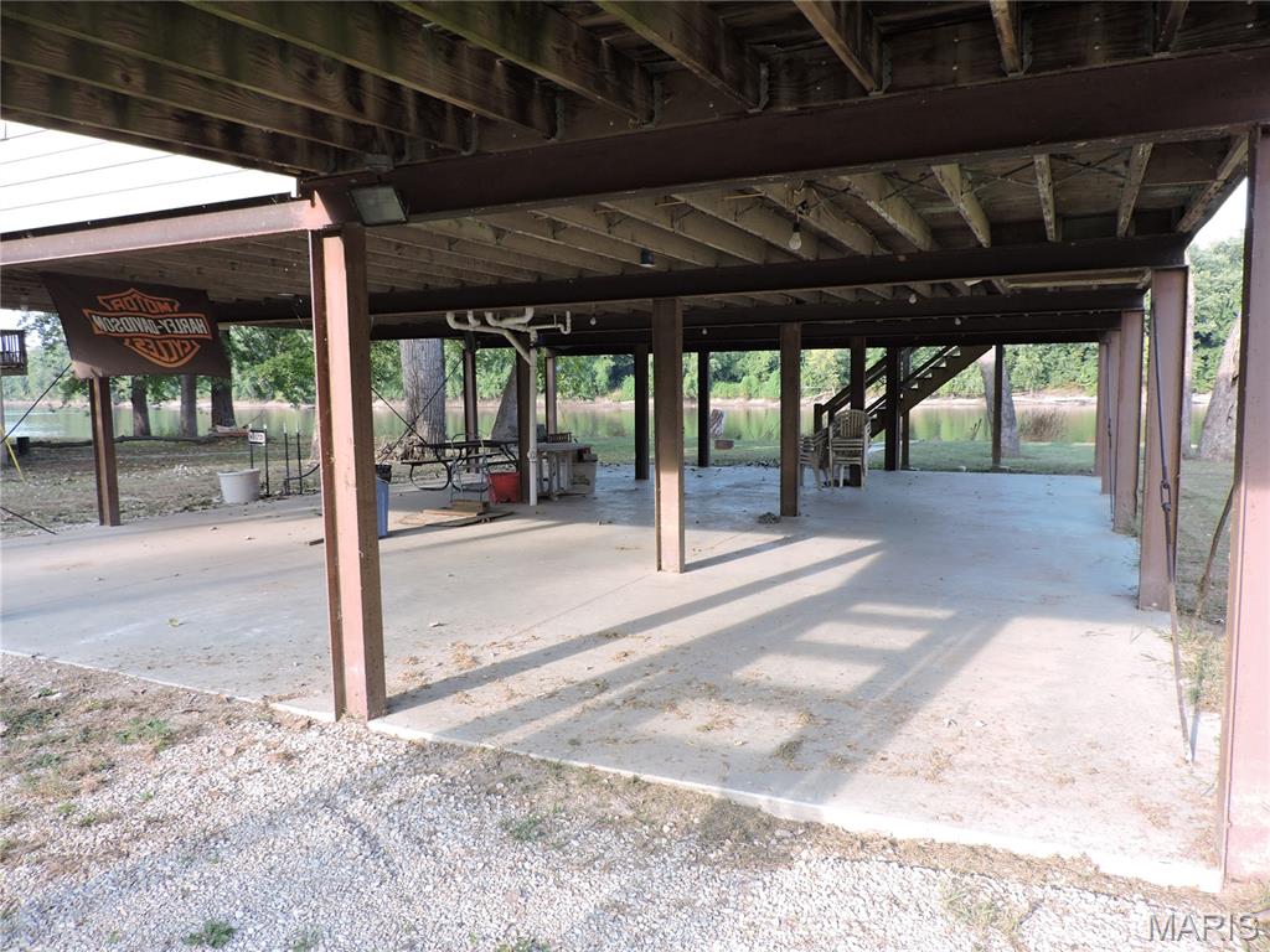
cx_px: 635
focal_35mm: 24
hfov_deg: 71.6
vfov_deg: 56.8
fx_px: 881
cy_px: 476
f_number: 3
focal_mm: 4.3
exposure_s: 1/100
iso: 100
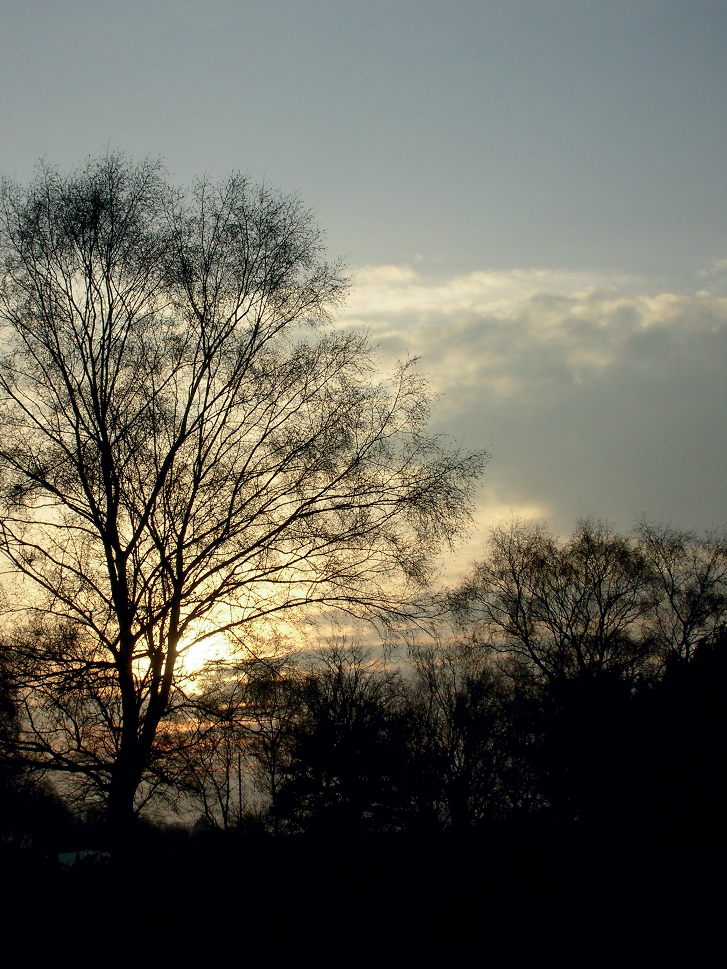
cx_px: 301
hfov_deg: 30.2
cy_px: 424
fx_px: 1344
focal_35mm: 48
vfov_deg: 39.6
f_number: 4
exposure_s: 1/800
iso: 64
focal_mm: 6.3
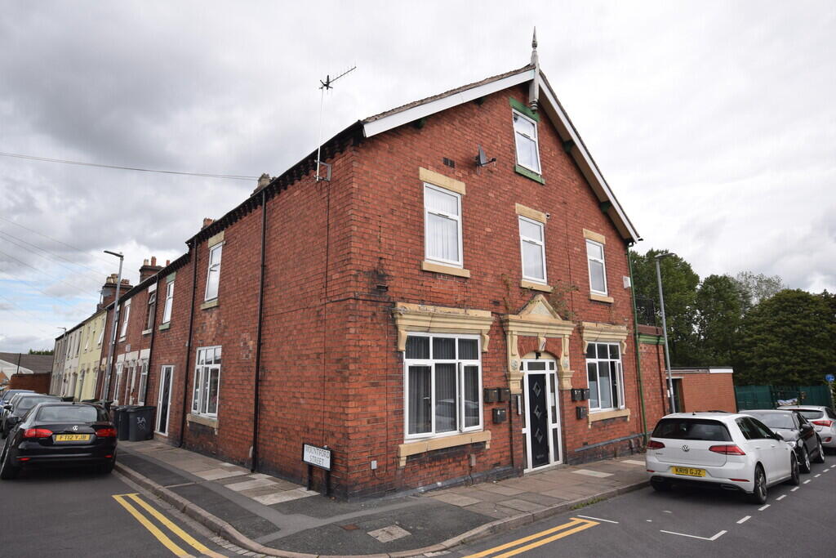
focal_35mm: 21
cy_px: 279
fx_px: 488
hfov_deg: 81.2
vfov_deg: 59.5
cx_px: 418
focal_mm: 14
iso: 200
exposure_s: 1/320
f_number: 9
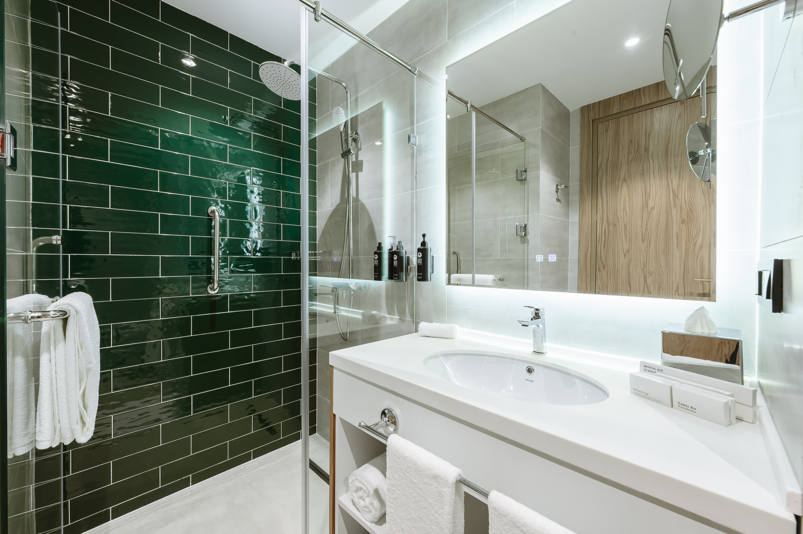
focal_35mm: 14
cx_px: 402
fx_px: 312
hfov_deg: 104.3
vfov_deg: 81.1
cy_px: 267
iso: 160
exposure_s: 1/4
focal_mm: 14
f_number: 9
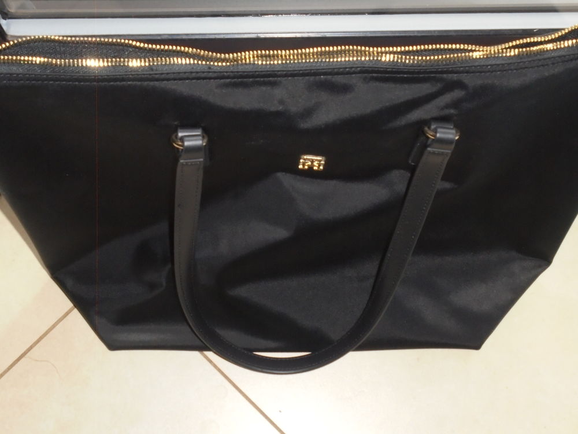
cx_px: 289
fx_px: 818
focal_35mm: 49
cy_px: 217
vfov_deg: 29.7
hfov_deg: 38.9
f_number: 4.8
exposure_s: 1/60
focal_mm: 8.9
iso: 400
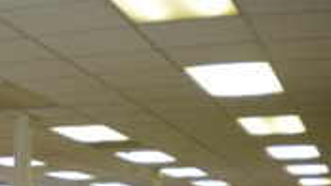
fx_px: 860
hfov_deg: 20.1
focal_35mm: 98
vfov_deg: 11.9
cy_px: 273
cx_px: -93
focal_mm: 6.3
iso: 341
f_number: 3.1
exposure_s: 1/64.4
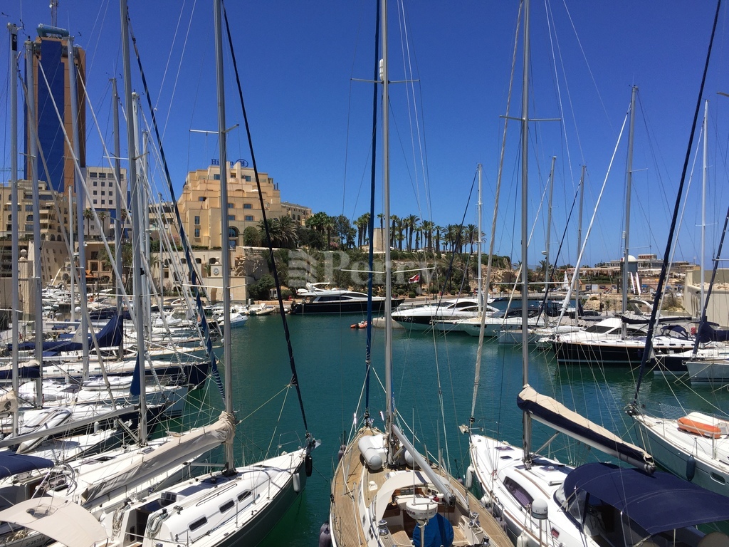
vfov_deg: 48.2
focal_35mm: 29
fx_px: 611
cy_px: 274
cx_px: 364
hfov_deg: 61.7
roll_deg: -1.4
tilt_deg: +0.1
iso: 32
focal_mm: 4.15
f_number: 2.2
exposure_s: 1/3968
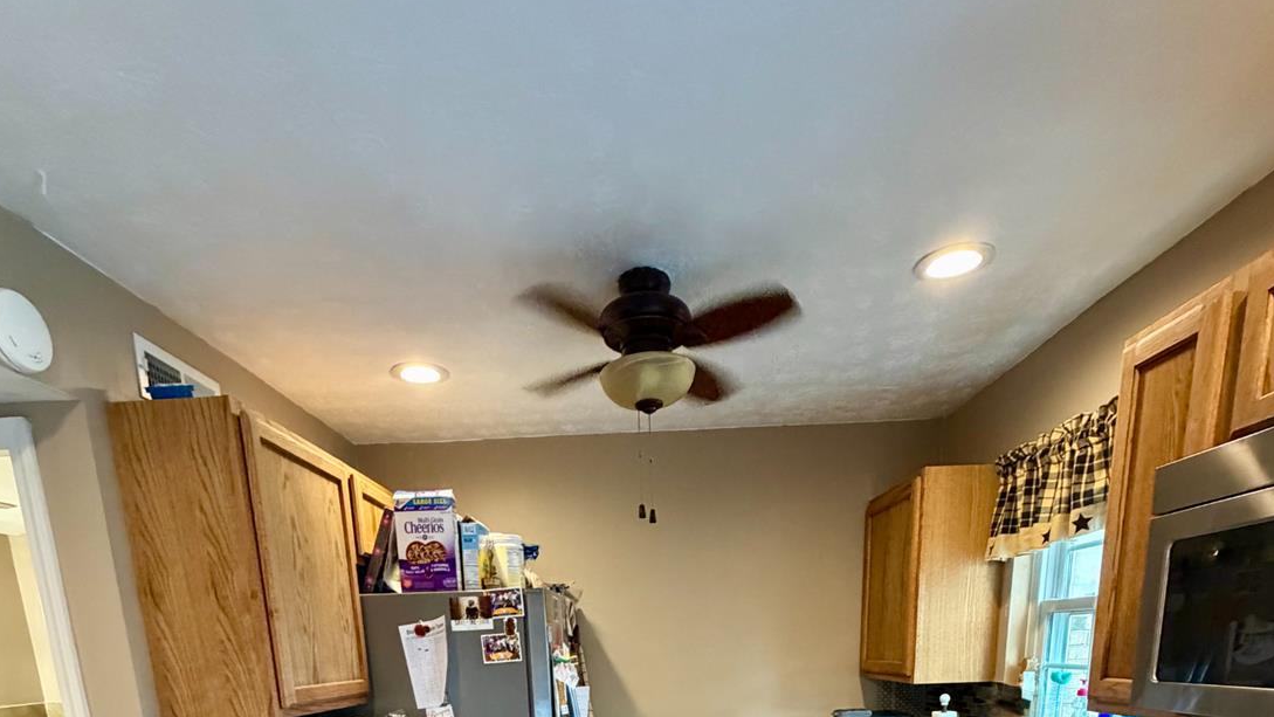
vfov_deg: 41.4
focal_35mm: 21
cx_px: 633
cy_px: 809
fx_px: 710
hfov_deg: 83.8
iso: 640
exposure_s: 1/60
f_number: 2.2
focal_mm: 2.22
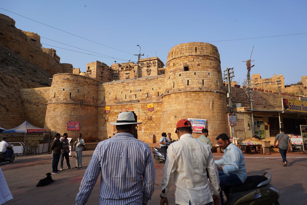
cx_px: 154
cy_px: 102
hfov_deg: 73.7
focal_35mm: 24
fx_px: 205
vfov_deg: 53.1
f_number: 13
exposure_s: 1/100
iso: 100
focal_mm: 24
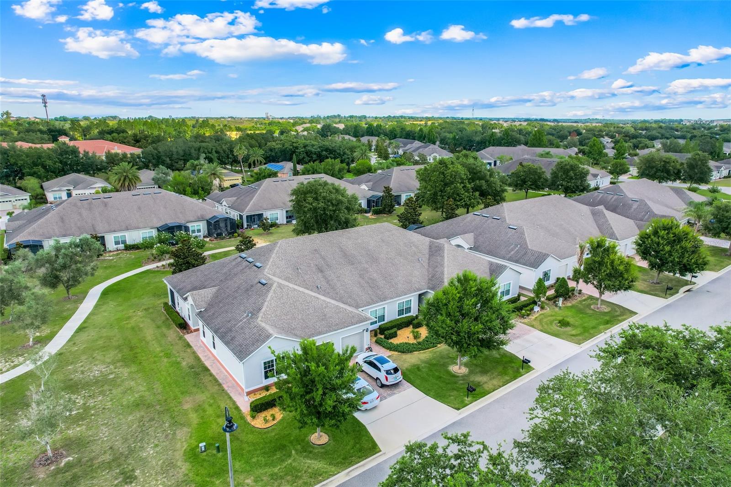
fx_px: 447
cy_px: 244
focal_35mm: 22
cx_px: 366
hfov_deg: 78.6
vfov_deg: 57.2
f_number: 2.8
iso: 100
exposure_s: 1/240
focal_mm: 8.38
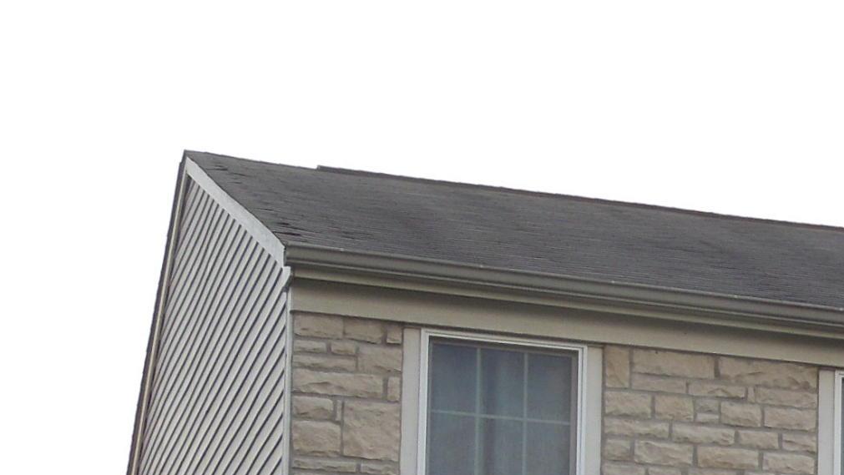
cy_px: 932
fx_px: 3111
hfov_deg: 14.6
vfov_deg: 8.3
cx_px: 1205
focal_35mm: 139
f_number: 3.9
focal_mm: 7.8
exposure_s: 1/100
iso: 100
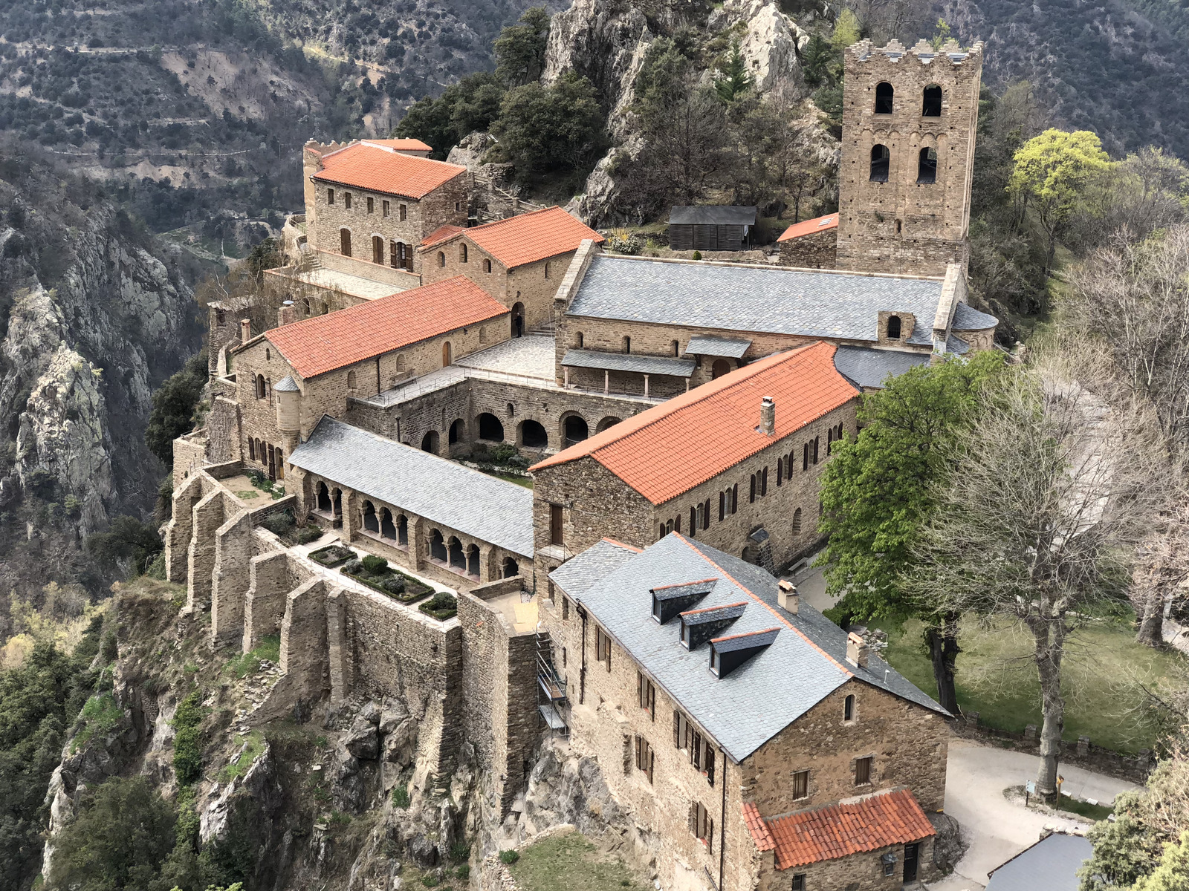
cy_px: 446
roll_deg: +0.5
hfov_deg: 36.8
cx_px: 594
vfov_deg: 28.0
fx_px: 1786
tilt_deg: -17.2
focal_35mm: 52
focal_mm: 6
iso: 16
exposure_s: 1/264
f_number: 2.4
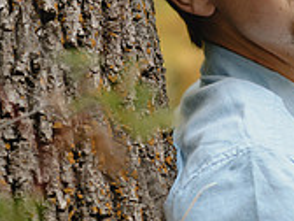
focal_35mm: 219
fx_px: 1860
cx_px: 247
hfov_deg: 9.0
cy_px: 42
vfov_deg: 6.8
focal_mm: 85
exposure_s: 1/250
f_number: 2.8
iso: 400
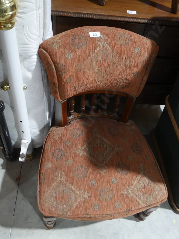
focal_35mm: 38
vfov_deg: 49.0
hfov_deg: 37.7
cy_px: 120
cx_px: 90
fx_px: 262
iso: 1000
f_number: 4.1
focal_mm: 19
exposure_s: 1/60
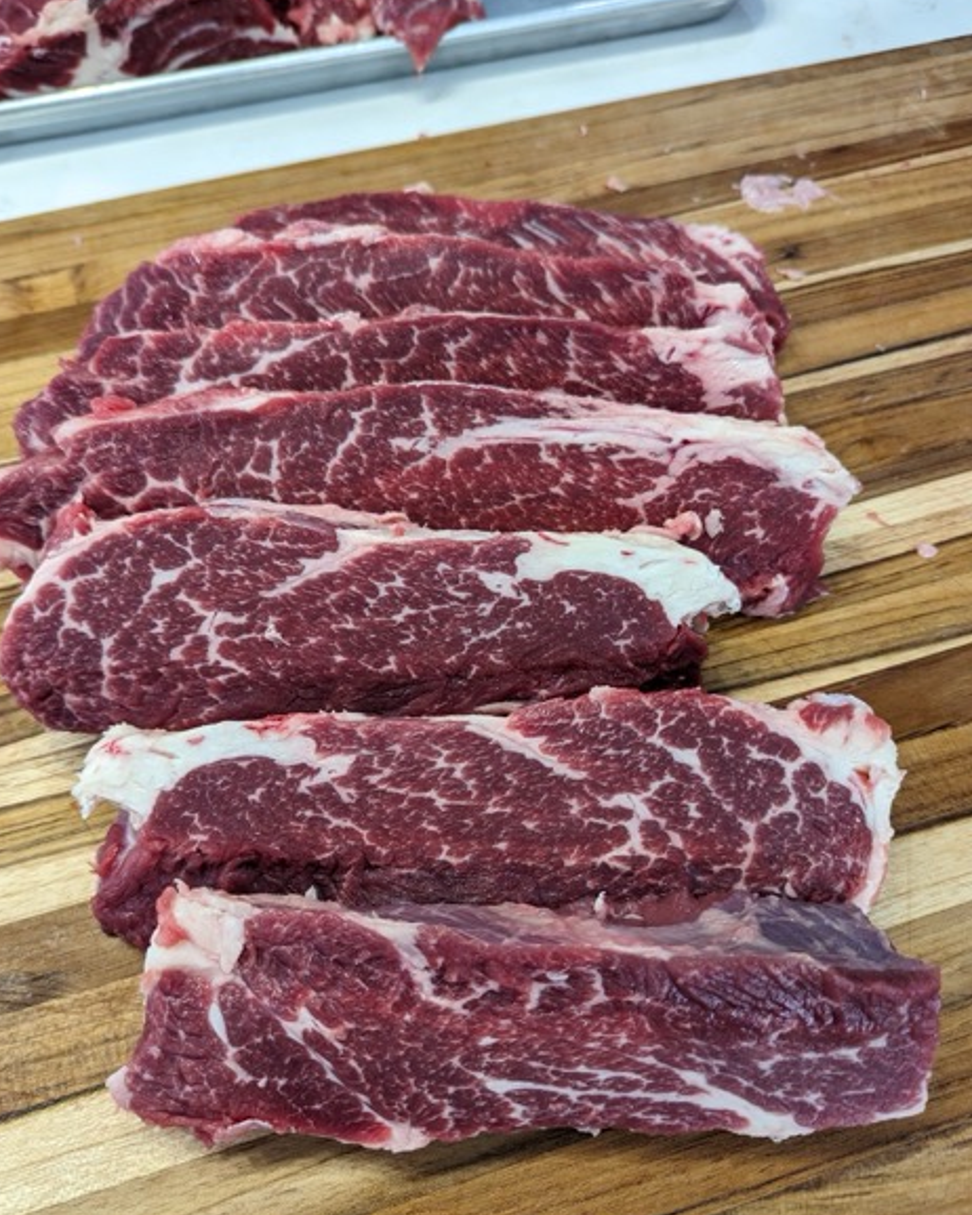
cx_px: 473
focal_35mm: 26
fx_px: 935
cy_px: 641
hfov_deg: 54.9
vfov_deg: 66.0
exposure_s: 1/120
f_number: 1.85
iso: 120
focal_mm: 6.81
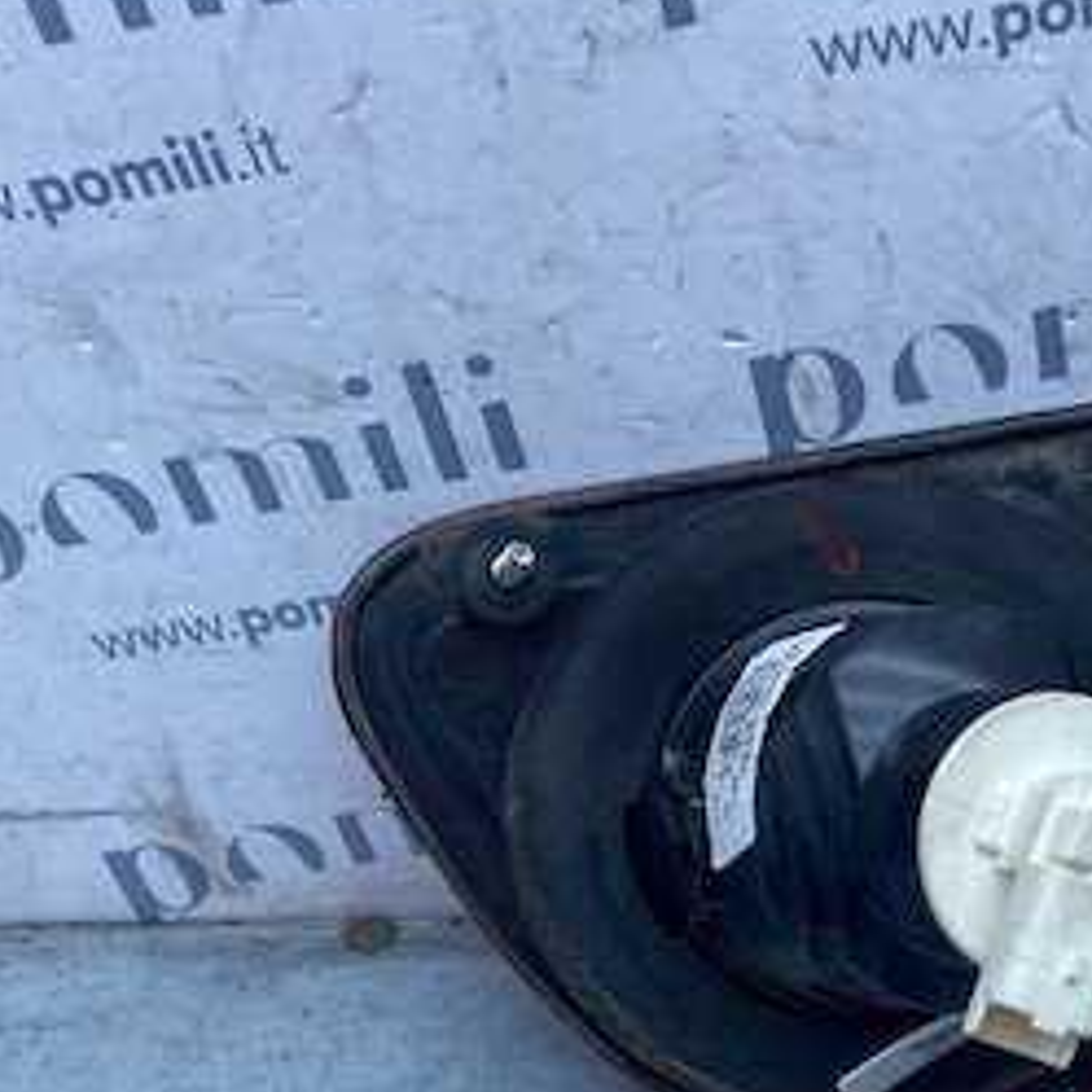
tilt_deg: -51.9
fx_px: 2106
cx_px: 1004
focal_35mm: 59
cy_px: 1272
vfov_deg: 26.3
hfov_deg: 27.9
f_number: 1.8
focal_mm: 4.25
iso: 32
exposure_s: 1/877
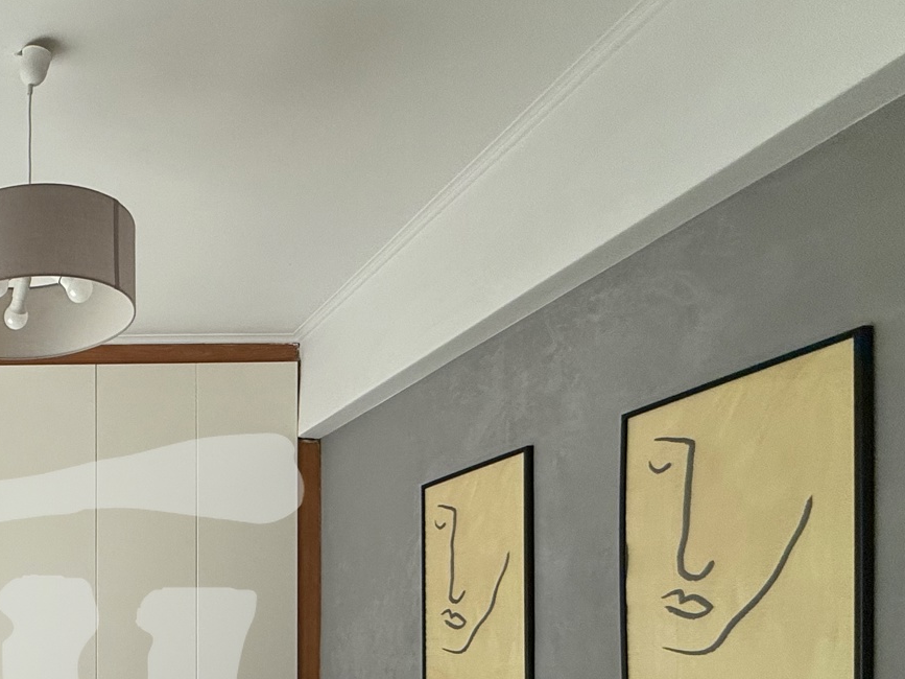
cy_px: 662
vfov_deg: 40.4
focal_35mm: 31
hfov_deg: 45.2
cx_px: -72
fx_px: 810
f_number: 2.2
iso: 100
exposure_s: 1/99
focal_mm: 2.22
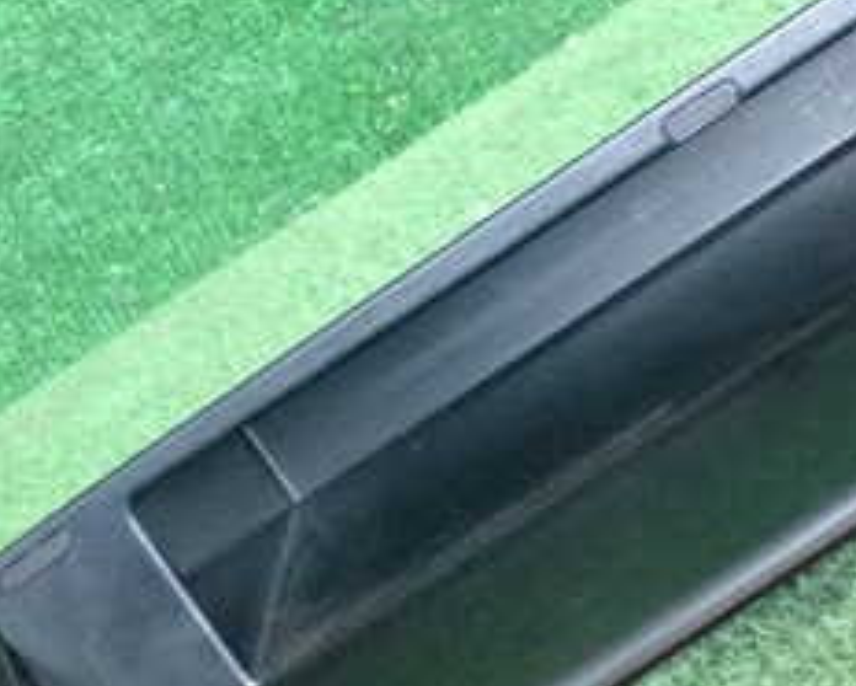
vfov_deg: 13.9
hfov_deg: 16.9
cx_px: 863
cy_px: 277
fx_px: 2814
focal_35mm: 111
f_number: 2.9
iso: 2000
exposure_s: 1/125
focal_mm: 7.84
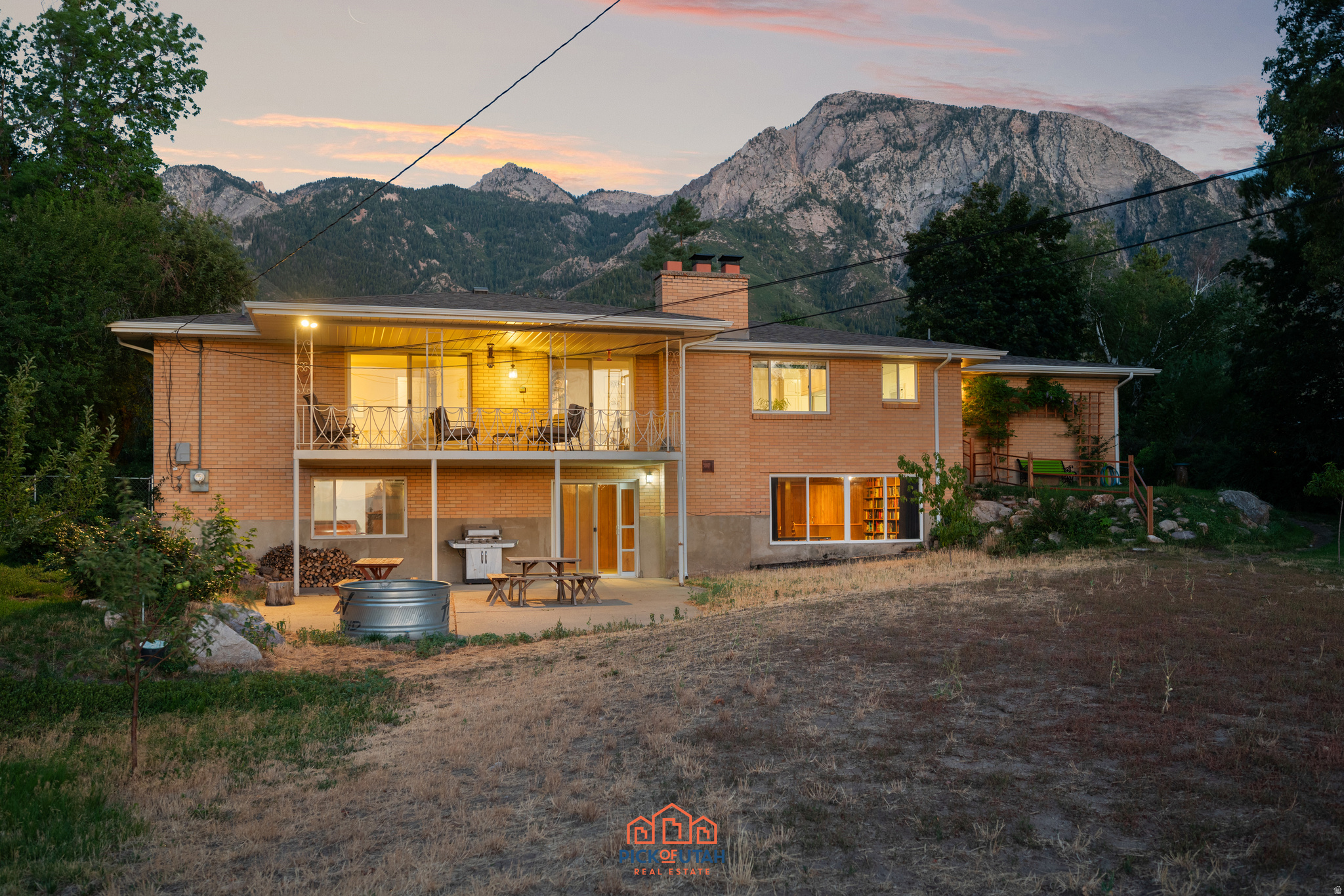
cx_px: 672
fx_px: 1120
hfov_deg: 61.9
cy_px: 448
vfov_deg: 43.6
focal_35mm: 30
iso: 640
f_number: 4
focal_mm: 30
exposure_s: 1/2.5
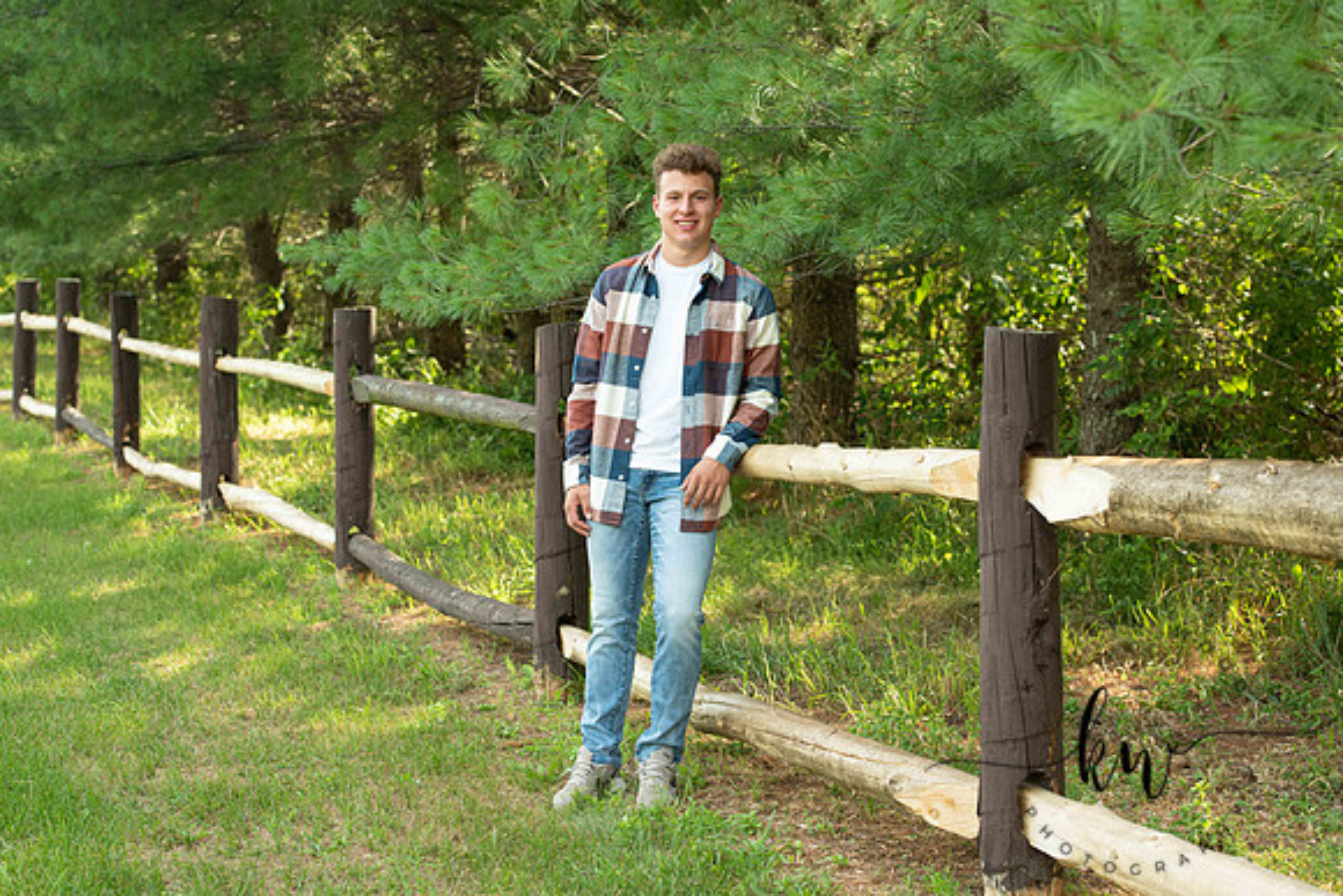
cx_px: 672
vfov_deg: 19.5
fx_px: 2612
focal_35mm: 70
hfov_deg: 28.8
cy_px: 448
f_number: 5
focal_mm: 70
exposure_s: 1/200
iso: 400
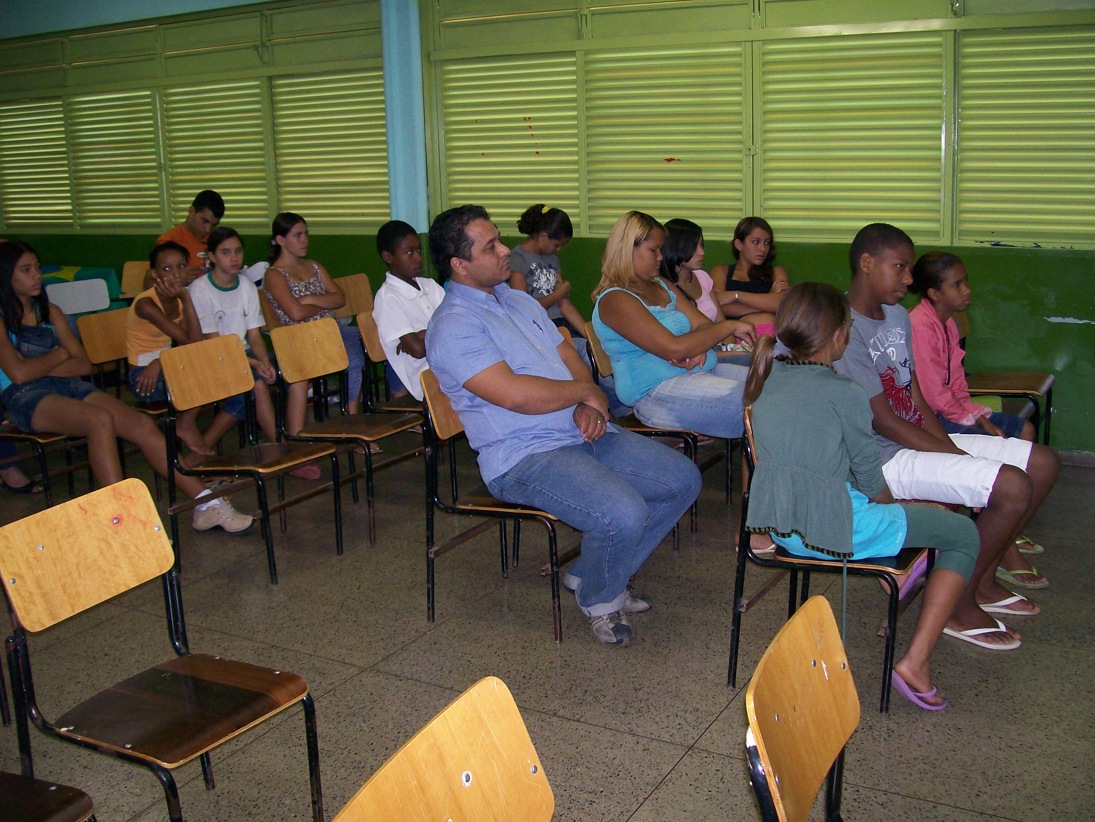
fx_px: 1139
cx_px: 548
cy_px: 411
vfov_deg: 39.7
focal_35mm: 36
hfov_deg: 51.4
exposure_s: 1/64
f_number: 2.7
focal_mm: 6
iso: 140
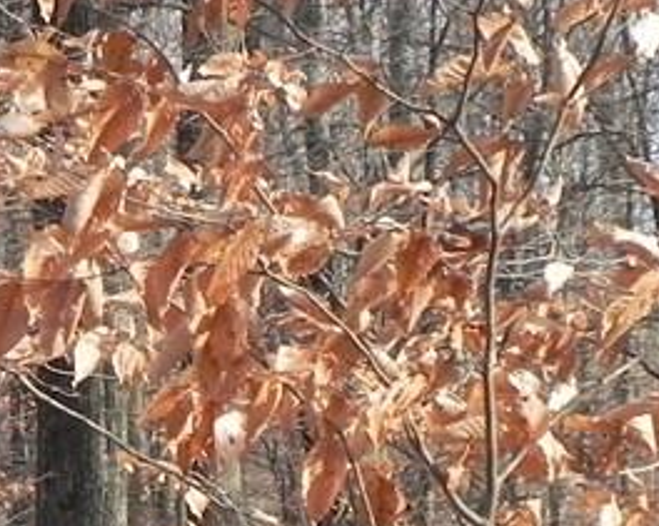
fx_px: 4874
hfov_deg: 7.5
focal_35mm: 250
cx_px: -532
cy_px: 591
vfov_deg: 6.2
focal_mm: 11.8
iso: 160
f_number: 5
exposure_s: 1/160
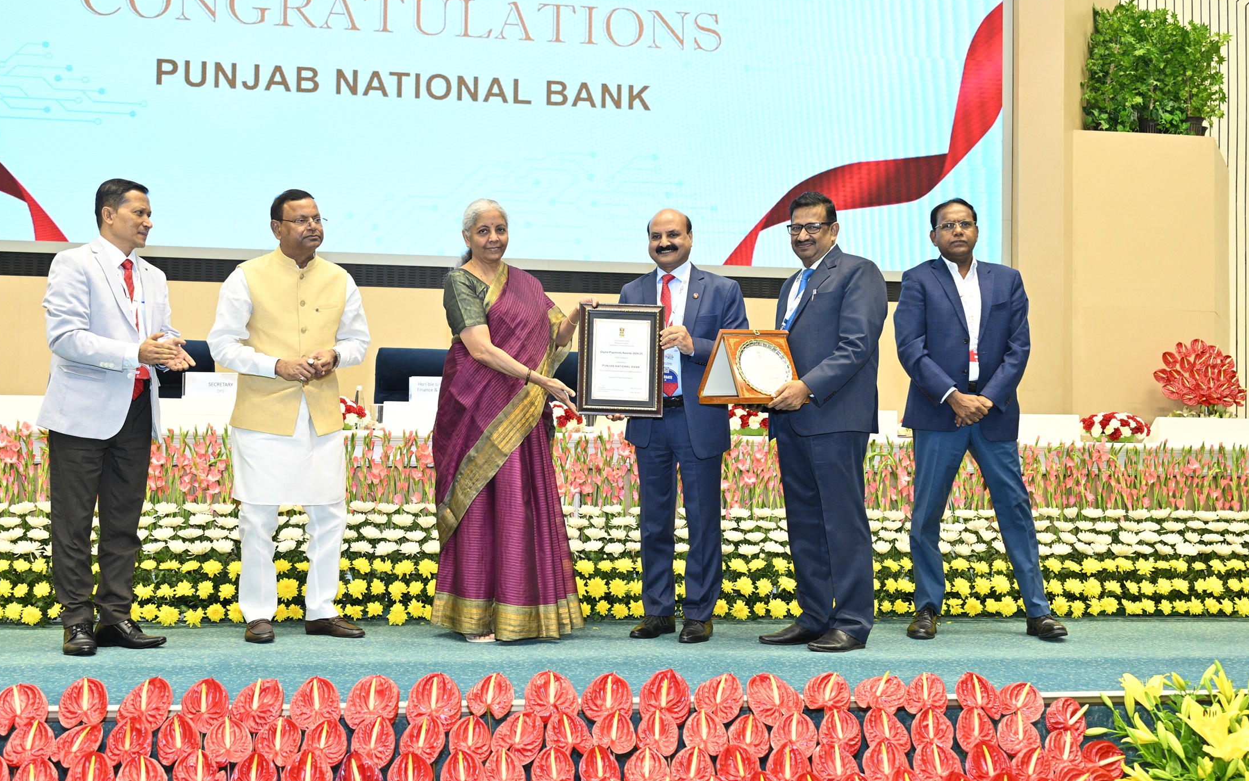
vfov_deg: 33.9
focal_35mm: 38
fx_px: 1278
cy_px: 405
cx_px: 579
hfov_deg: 52.0
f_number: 4
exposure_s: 1/125
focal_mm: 33.5
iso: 1600
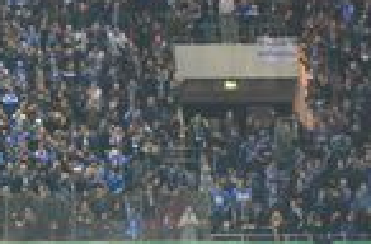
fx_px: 6321
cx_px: -81
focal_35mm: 616
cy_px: -4
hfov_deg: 3.4
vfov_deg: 2.2
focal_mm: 105
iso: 3200
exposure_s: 1/125
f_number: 5.6
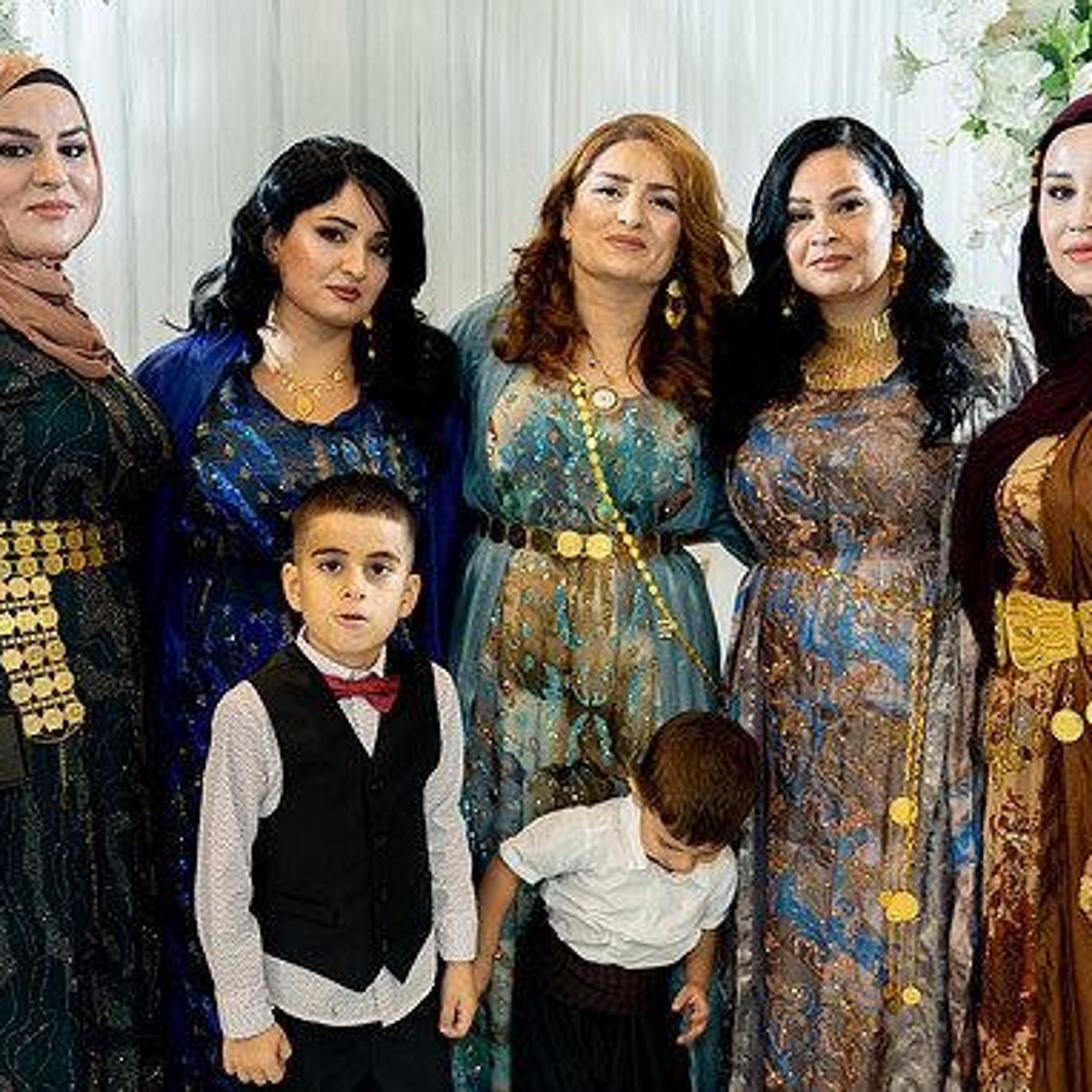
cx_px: 535
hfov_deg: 34.7
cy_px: 542
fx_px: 1749
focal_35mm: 49
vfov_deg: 34.7
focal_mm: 38
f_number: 2.8
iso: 800
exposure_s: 1/160
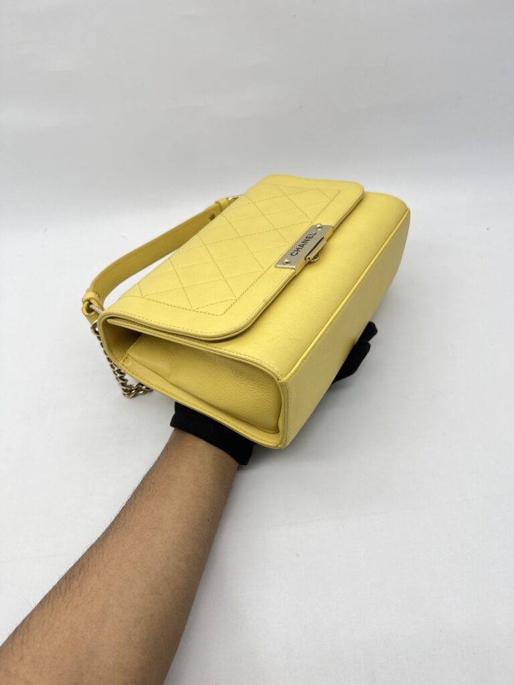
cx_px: 257
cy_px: 342
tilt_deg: -44.3
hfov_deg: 53.1
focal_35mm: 26
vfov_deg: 67.3
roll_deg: +5.5
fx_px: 515
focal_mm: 5.7
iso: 40
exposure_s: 1/152
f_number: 1.5
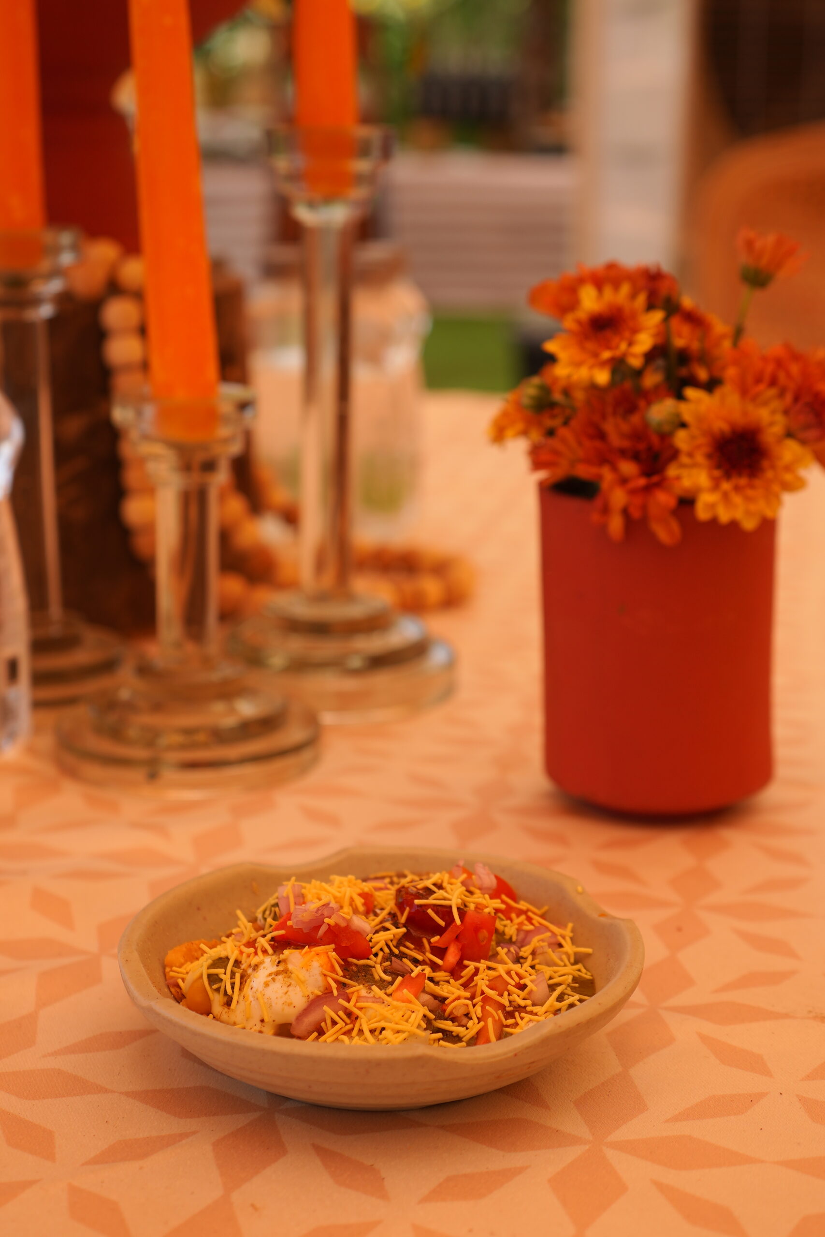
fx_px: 1787
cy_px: 618
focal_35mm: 52
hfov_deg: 26.0
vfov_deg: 38.2
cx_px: 412
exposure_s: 1/400
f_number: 5
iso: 100
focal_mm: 35
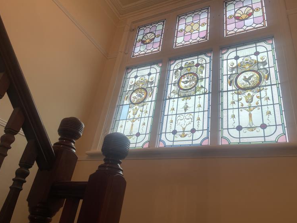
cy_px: 107
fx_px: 240
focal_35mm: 28
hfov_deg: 63.4
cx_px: 158
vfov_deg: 49.7
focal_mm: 4.2
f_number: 1.6
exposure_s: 1/118
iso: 32
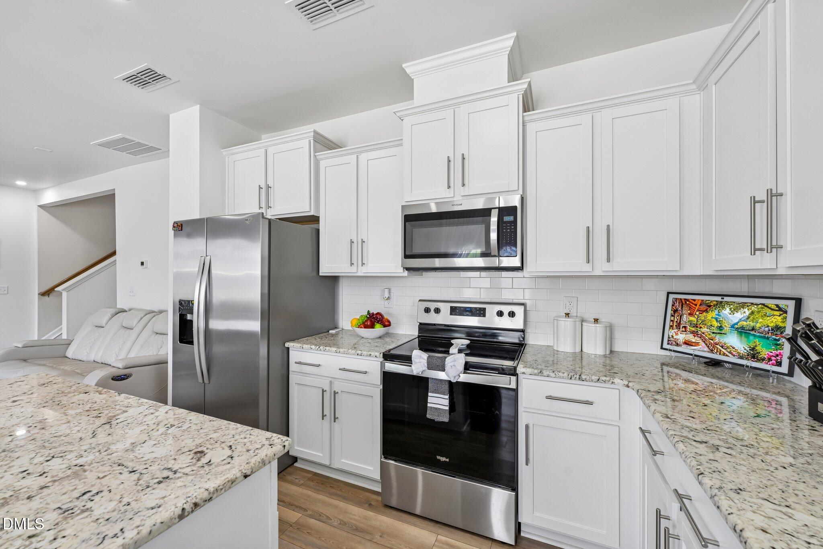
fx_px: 320
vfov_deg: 81.2
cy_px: 274
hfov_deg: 104.3
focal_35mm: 14
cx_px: 412
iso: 360
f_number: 8
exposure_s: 1/40
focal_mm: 14
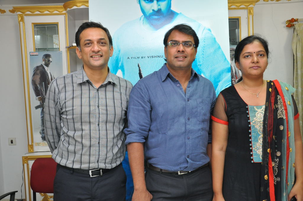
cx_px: 152
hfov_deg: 59.6
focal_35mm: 32
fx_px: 265
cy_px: 100
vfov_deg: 41.6
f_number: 5.6
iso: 800
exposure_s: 1/60
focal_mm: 21
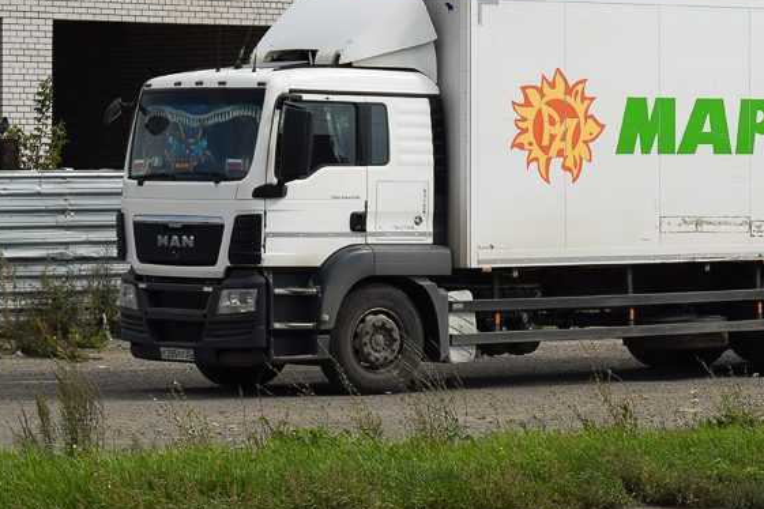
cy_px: 68
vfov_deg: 8.9
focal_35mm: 154
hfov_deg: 13.1
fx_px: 3268
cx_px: 808
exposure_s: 1/400
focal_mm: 48
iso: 200
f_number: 10
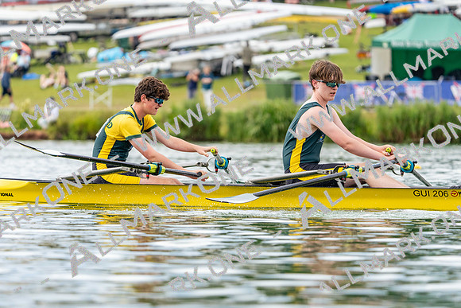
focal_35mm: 284
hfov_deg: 7.3
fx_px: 3637
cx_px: 230
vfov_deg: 4.8
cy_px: 154
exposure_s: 1/1600
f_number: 6.3
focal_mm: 284
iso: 800
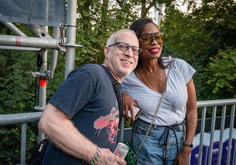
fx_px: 233
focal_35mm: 35
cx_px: 128
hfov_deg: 53.7
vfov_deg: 38.9
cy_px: 73
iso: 2000
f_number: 4.5
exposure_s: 1/250
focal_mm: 29
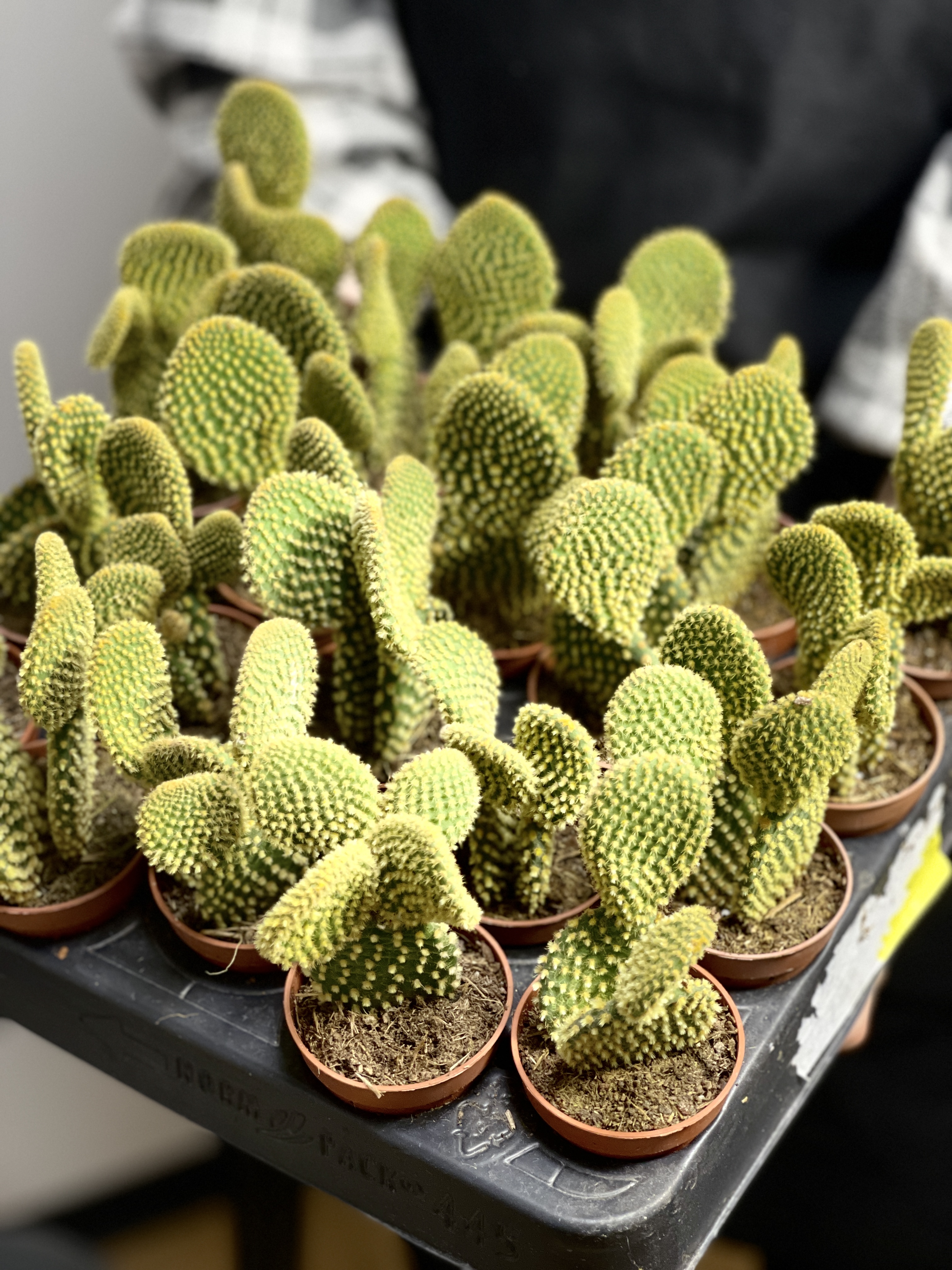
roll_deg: +3.4
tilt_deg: -35.8
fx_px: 2347
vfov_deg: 30.3
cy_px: 635
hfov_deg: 22.9
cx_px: 476
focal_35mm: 64
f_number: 2.2
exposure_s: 1/100
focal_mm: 7.5
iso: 200
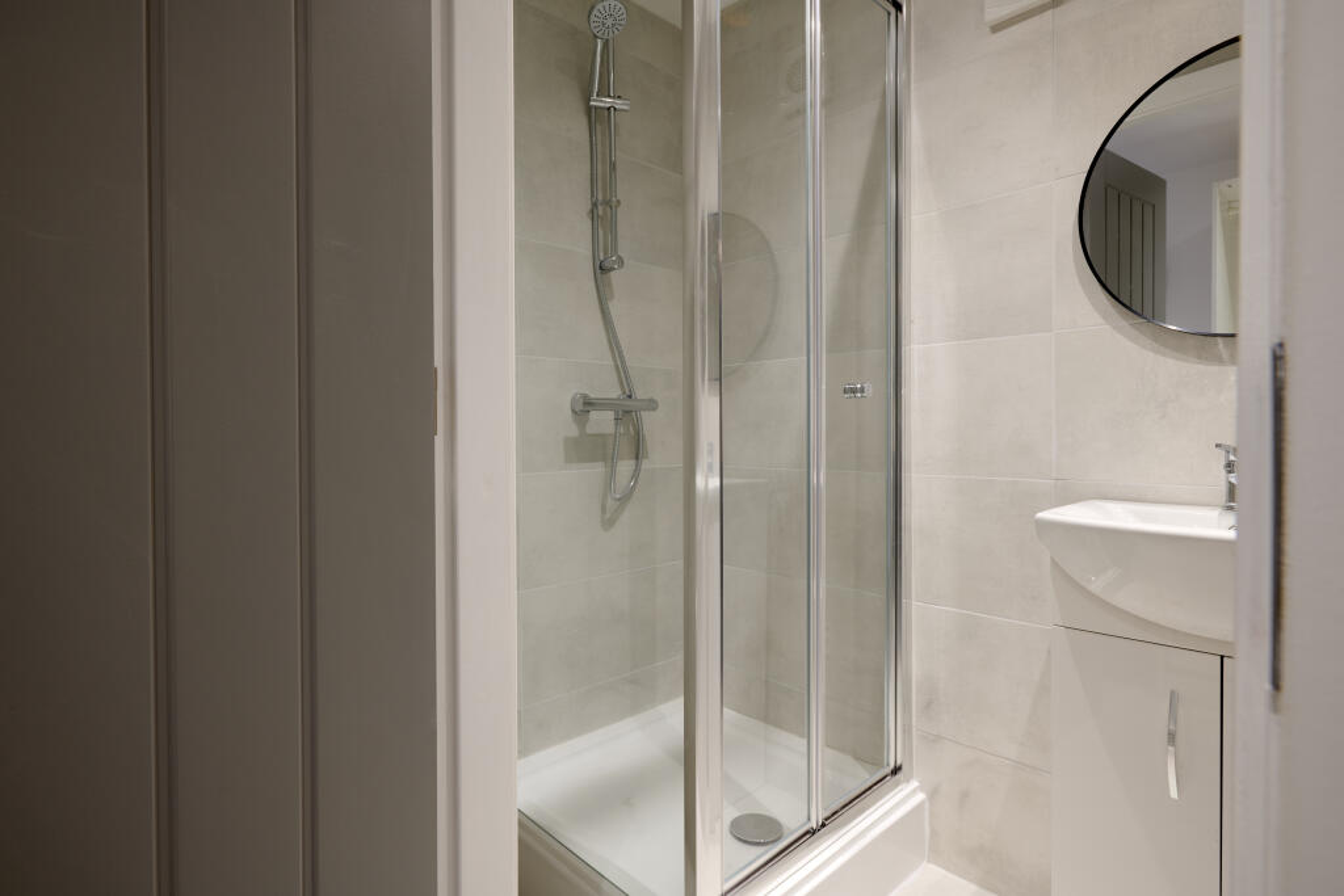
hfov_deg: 93.3
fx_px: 635
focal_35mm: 17
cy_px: 448
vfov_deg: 70.5
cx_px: 672
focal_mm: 17
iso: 64
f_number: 11
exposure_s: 2.5
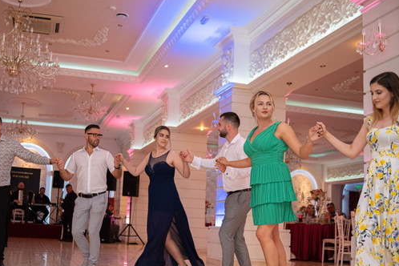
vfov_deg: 29.8
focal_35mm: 45
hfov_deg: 43.3
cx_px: 155
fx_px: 499
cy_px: 162
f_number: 1.8
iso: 800
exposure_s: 1/125
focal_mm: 23
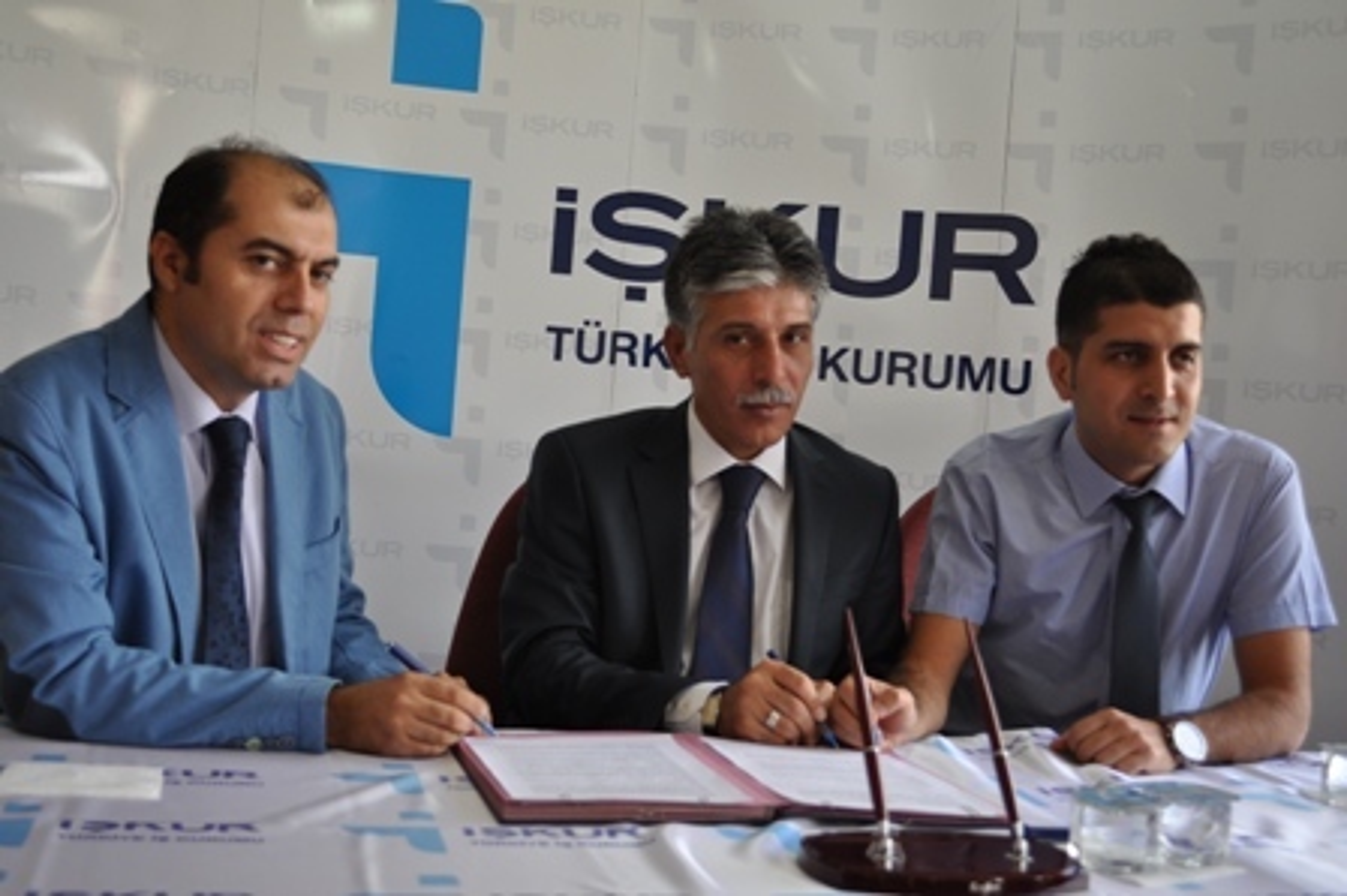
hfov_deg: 41.1
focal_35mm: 48
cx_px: 674
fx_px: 1795
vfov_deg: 28.0
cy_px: 448
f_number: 4.8
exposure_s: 1/80
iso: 400
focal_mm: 32
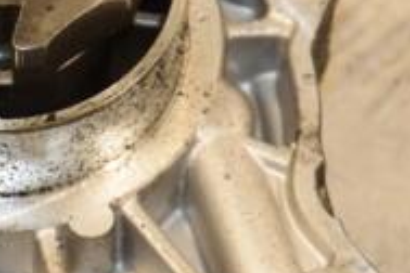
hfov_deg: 4.7
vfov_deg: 3.1
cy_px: 178
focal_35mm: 437
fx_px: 4977
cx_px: -11
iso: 800
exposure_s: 1/200
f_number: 7.1
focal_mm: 92
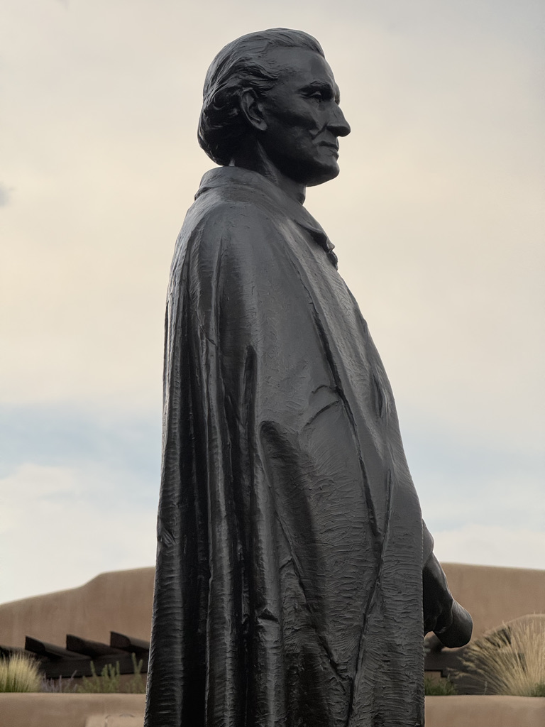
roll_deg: -1.0
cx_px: 272
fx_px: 2519
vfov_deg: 16.4
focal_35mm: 120
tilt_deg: +16.5
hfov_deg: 12.3
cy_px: 364
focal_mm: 15.66
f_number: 2.8
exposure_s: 1/1866
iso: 50
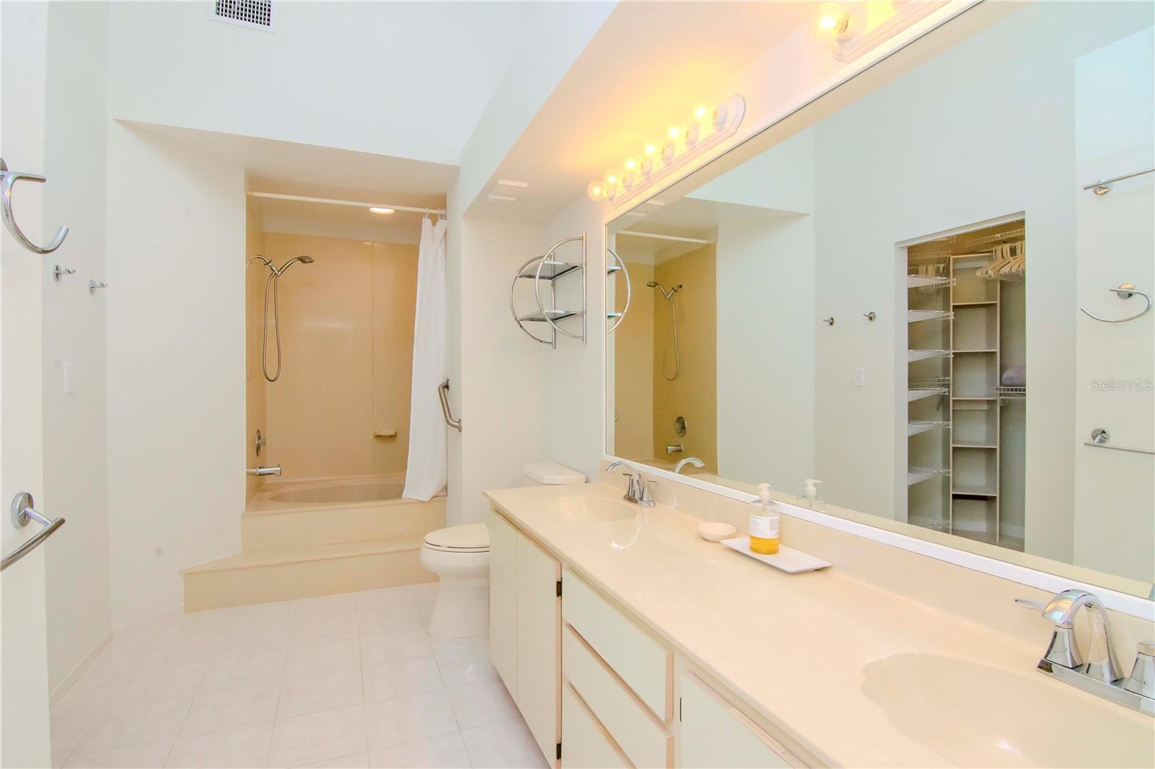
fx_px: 529
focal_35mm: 16
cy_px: 384
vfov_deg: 72.0
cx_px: 578
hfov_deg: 95.0
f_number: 16
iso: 800
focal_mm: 11
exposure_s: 1/100
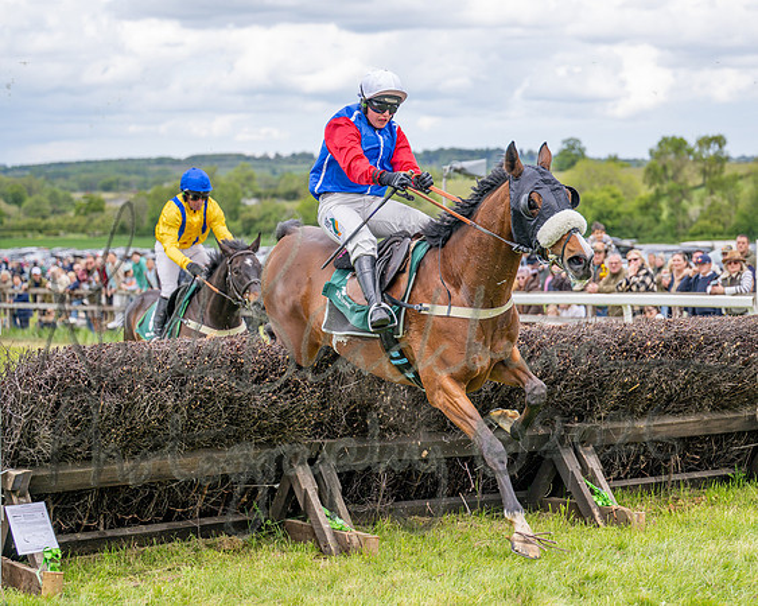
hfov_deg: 21.3
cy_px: 261
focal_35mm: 90
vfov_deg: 17.1
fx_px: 2011
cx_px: 418
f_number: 2.8
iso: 200
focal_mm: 70
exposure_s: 1/1600
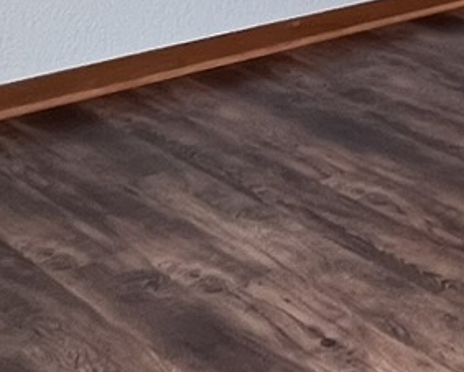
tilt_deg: -1.2
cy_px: -356
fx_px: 1264
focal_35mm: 92
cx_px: 721
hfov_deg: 18.2
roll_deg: -1.6
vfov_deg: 14.2
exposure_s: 1/120
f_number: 1.8
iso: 200
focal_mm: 1.57
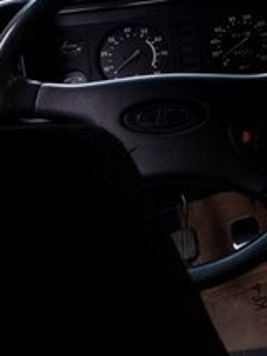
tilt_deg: -21.5
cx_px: 519
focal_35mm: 90
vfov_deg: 21.4
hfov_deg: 14.1
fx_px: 925
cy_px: 53
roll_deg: +3.3
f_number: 2.2
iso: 40
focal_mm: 4.15
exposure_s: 1/100
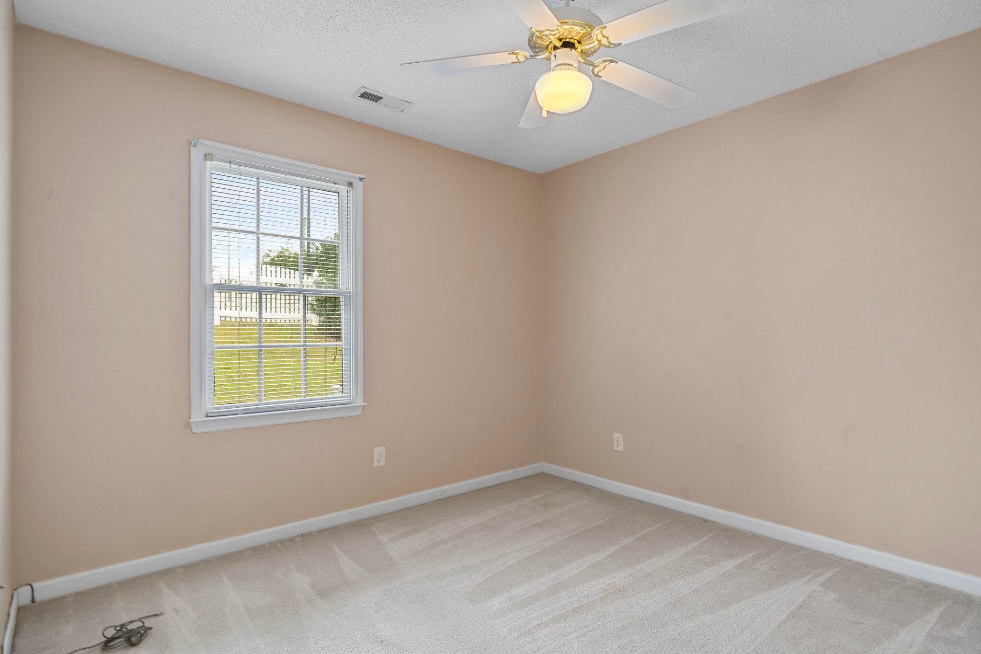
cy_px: 327
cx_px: 490
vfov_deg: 67.4
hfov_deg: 90.0
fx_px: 490
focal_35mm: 18
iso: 400
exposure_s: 1.6
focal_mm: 18
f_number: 8
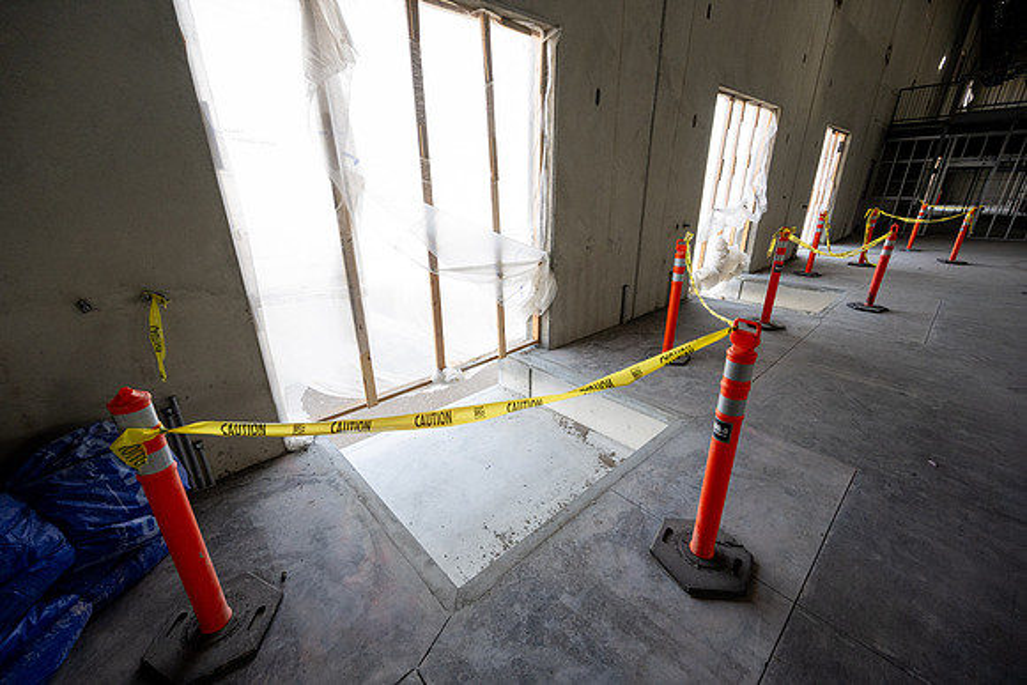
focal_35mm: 14
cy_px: 342
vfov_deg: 81.2
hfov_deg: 104.2
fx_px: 399
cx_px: 514
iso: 1600
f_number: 5
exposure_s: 1/400
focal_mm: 14
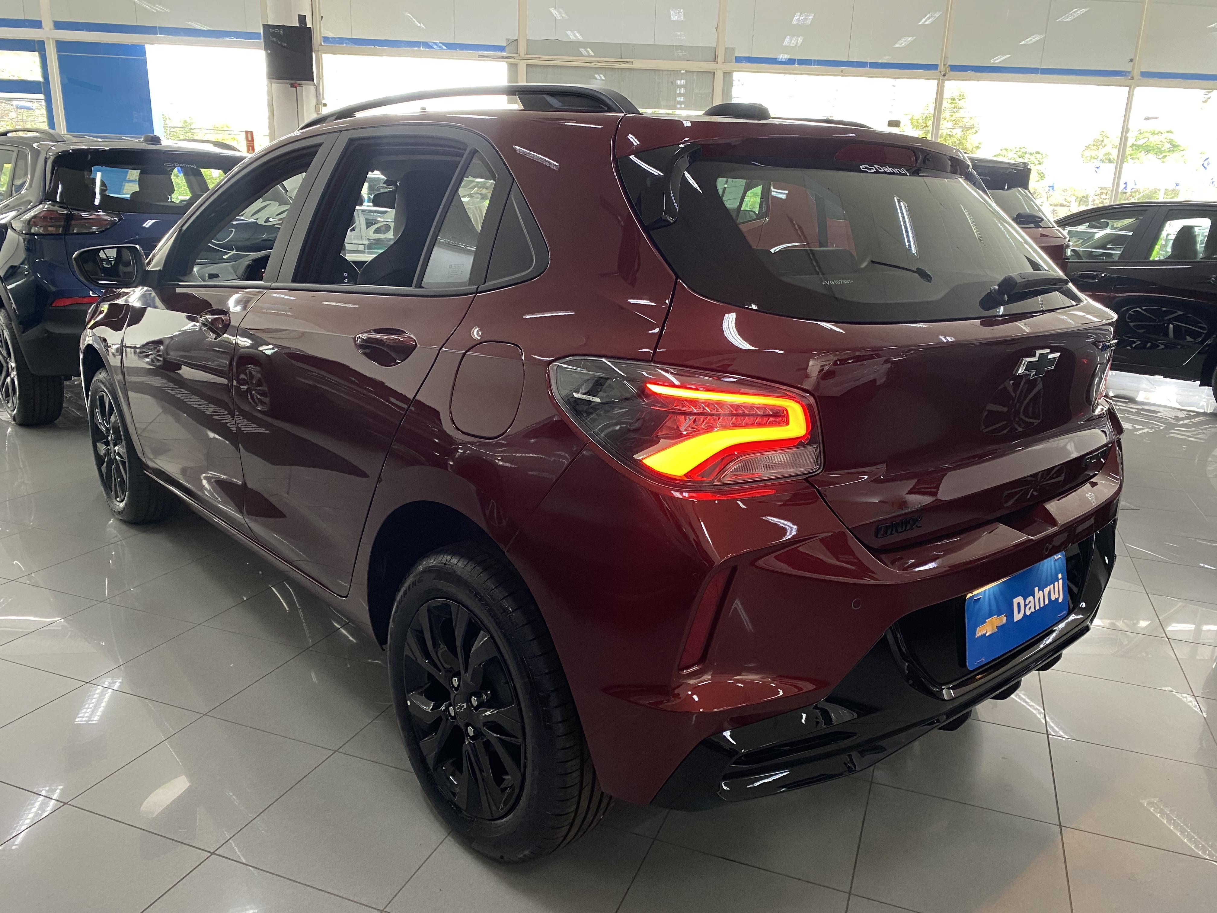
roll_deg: -1.1
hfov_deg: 67.3
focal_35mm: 26
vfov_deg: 53.1
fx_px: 914
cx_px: 608
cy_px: 456
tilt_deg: -15.7
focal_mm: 4.25
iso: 200
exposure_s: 1/60
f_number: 1.8
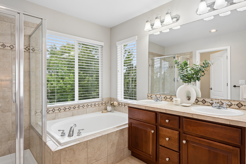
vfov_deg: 62.0
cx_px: 123
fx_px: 137
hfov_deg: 83.9
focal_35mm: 20
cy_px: 82
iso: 640
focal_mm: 20
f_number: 8
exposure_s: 1/60
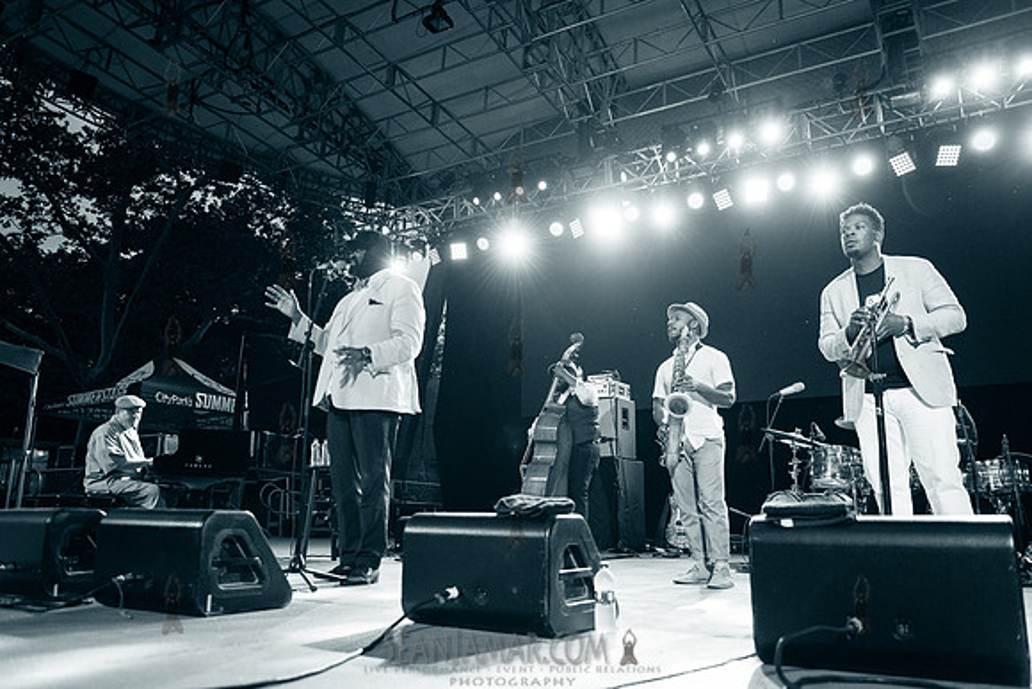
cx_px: 516
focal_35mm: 28
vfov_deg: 46.1
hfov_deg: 65.0
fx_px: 809
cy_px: 344
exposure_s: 1/500
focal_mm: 27
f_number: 3.2
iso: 2000
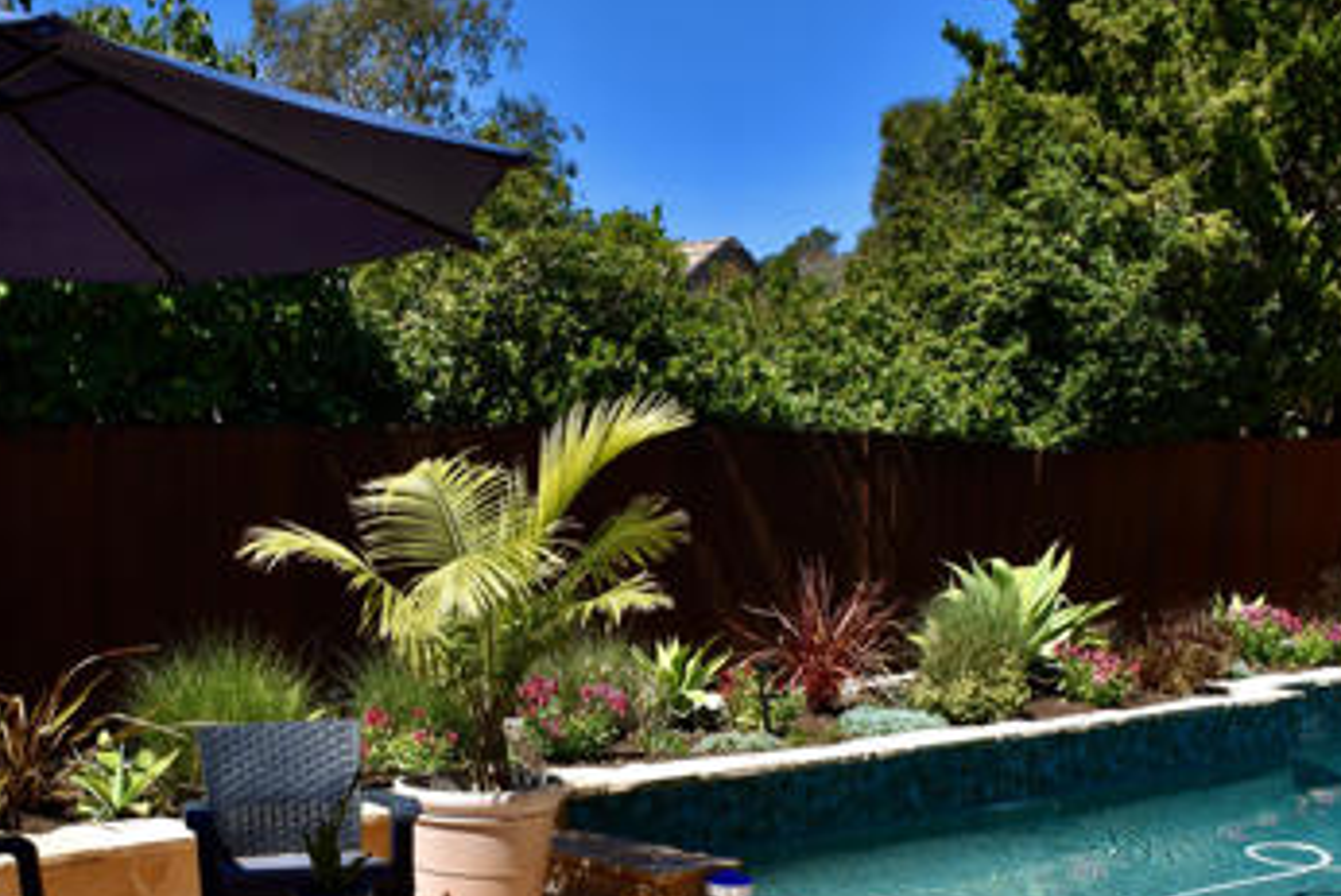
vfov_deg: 26.6
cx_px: 527
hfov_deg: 39.4
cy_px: 692
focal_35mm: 50
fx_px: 1863
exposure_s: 1/250
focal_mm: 18
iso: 100
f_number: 8
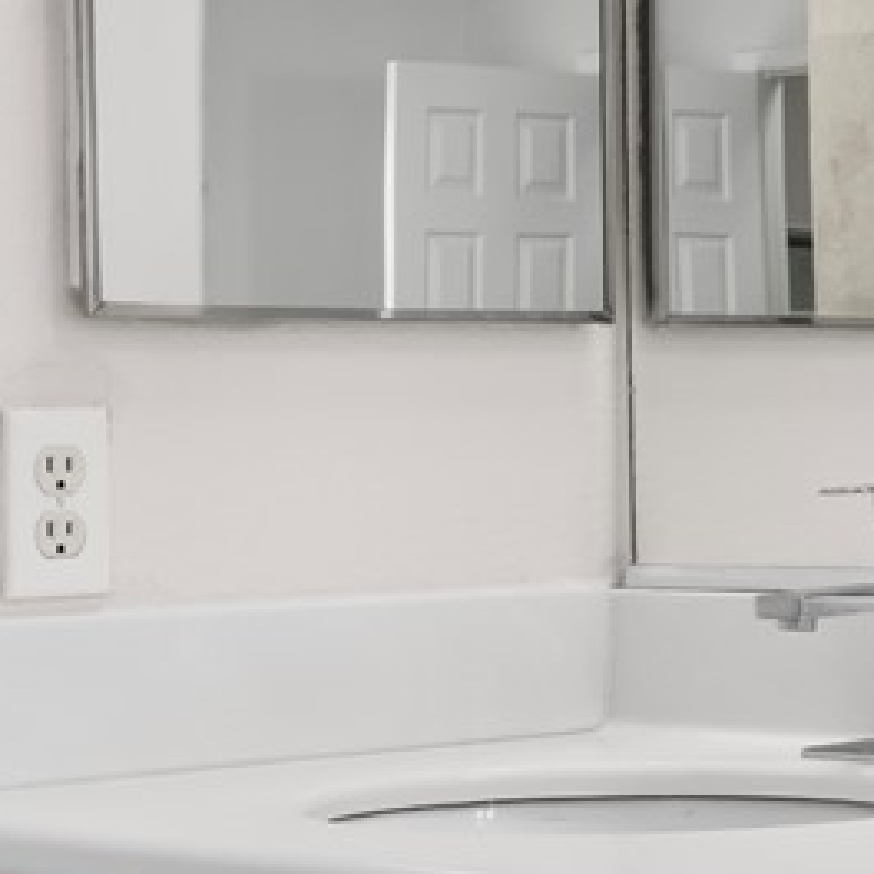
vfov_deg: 14.7
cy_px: 455
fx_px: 3399
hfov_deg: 13.7
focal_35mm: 119
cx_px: 1357
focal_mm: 23
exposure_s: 1/15
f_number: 8
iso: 400
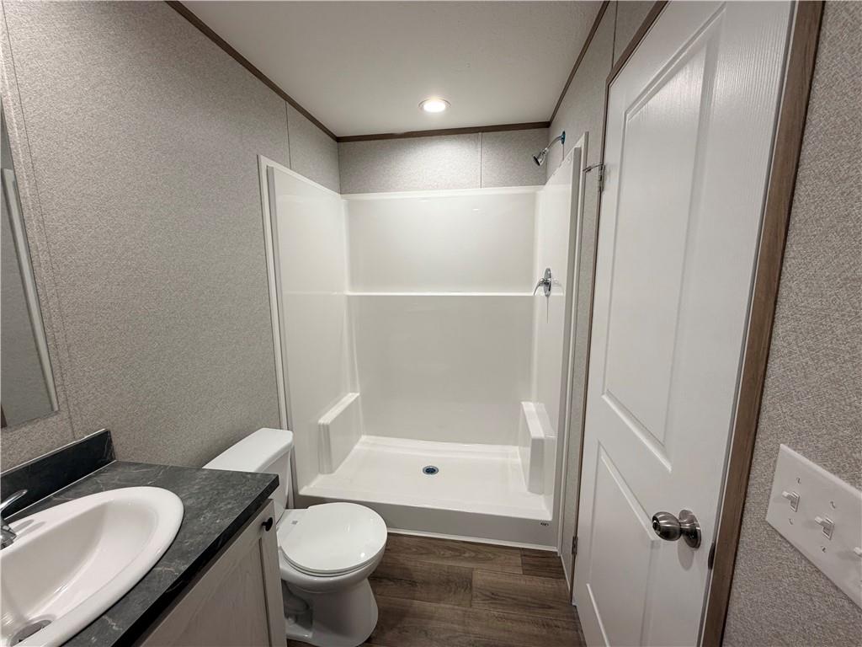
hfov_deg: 102.1
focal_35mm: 14
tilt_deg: -8.7
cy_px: 324
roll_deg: +0.8
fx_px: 349
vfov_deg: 85.7
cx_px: 431
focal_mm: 2.22
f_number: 2.2
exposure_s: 1/120
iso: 160
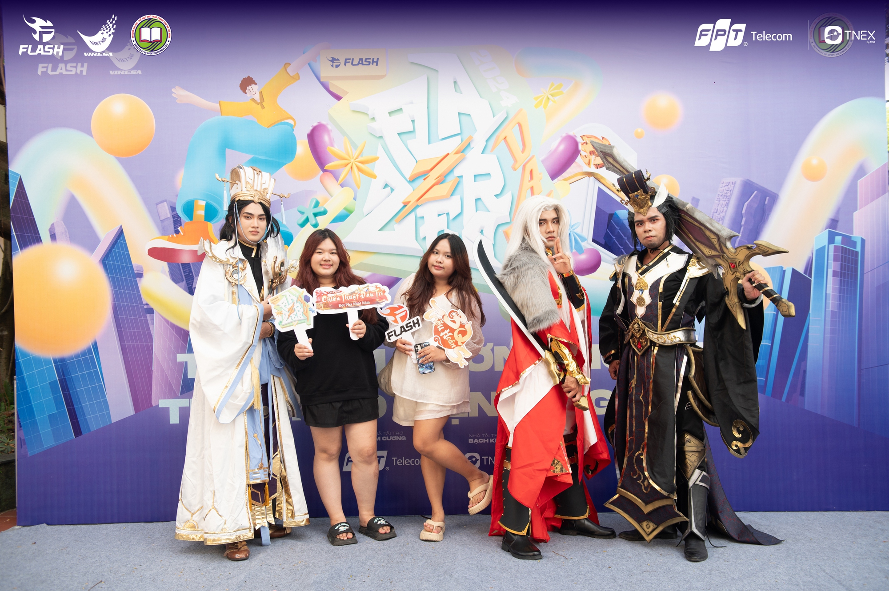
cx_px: 444
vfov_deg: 37.8
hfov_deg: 54.5
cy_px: 296
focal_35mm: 35
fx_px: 864
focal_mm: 35
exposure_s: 1/200
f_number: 4
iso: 250
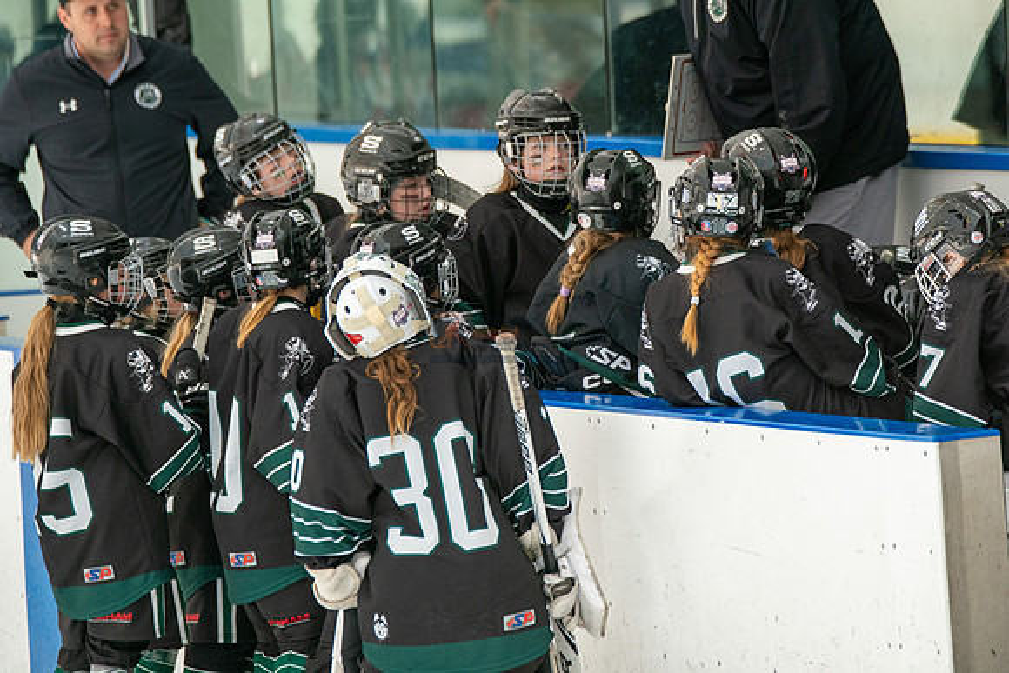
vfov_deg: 4.0
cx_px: 561
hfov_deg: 6.1
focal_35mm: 340
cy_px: 210
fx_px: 9531
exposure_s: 1/1600
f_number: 3.5
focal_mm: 247
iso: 1600
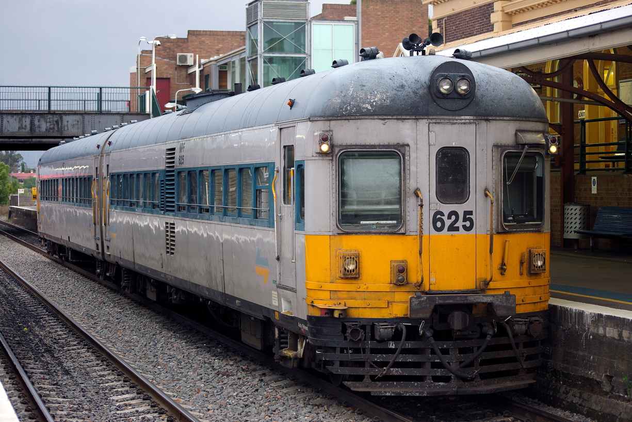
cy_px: 211
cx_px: 316
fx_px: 1449
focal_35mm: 82
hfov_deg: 24.6
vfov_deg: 16.6
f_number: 4
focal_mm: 55
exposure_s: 1/20
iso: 200
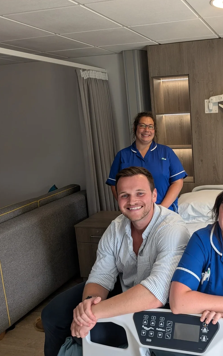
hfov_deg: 35.5
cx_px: 193
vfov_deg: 56.7
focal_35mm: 34
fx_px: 330
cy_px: 178
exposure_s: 1/50
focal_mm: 4.53
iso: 37
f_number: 1.7
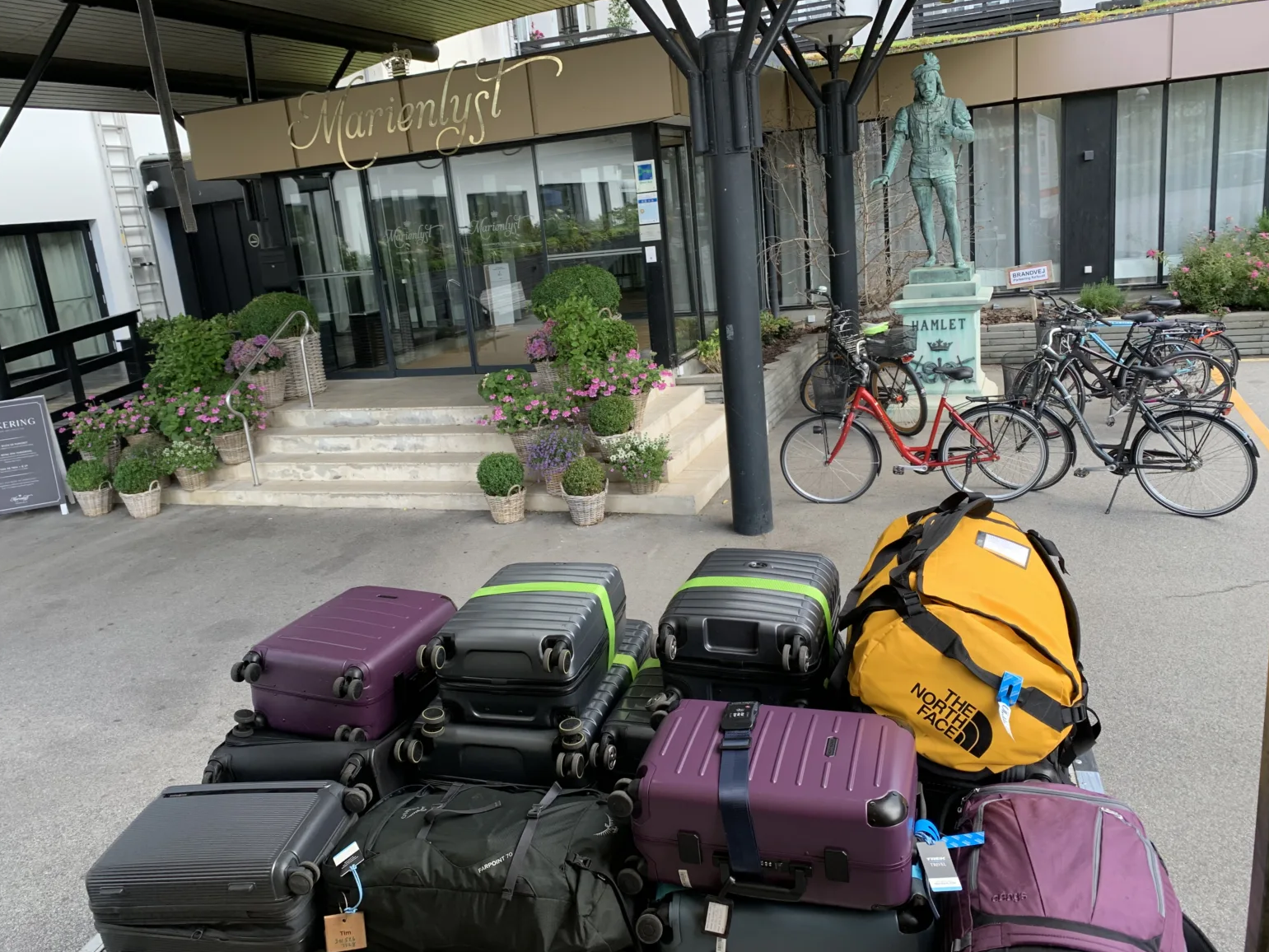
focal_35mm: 27
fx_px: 990
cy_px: 460
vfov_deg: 51.4
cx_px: 613
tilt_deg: -12.1
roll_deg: +6.7
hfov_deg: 65.3
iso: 25
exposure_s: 1/173
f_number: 1.8
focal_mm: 4.25
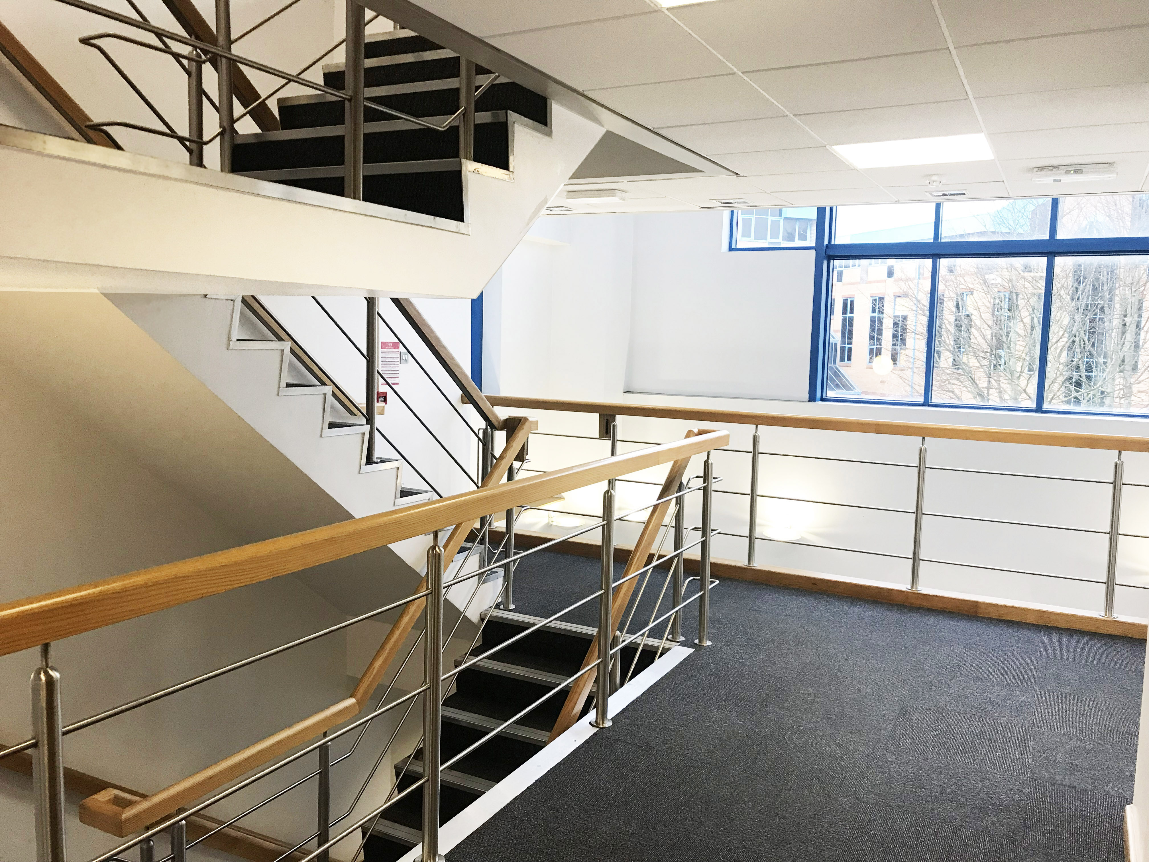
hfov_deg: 63.4
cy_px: 431
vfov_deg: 49.7
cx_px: 574
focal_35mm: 28
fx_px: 929
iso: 40
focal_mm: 3.99
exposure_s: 1/25
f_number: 1.8
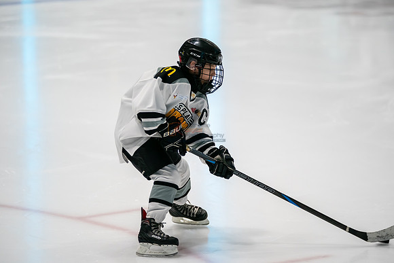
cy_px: 132
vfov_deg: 7.4
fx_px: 2036
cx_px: 197
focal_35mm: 186
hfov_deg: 11.1
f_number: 3.2
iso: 3200
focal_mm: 186
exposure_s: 1/1600
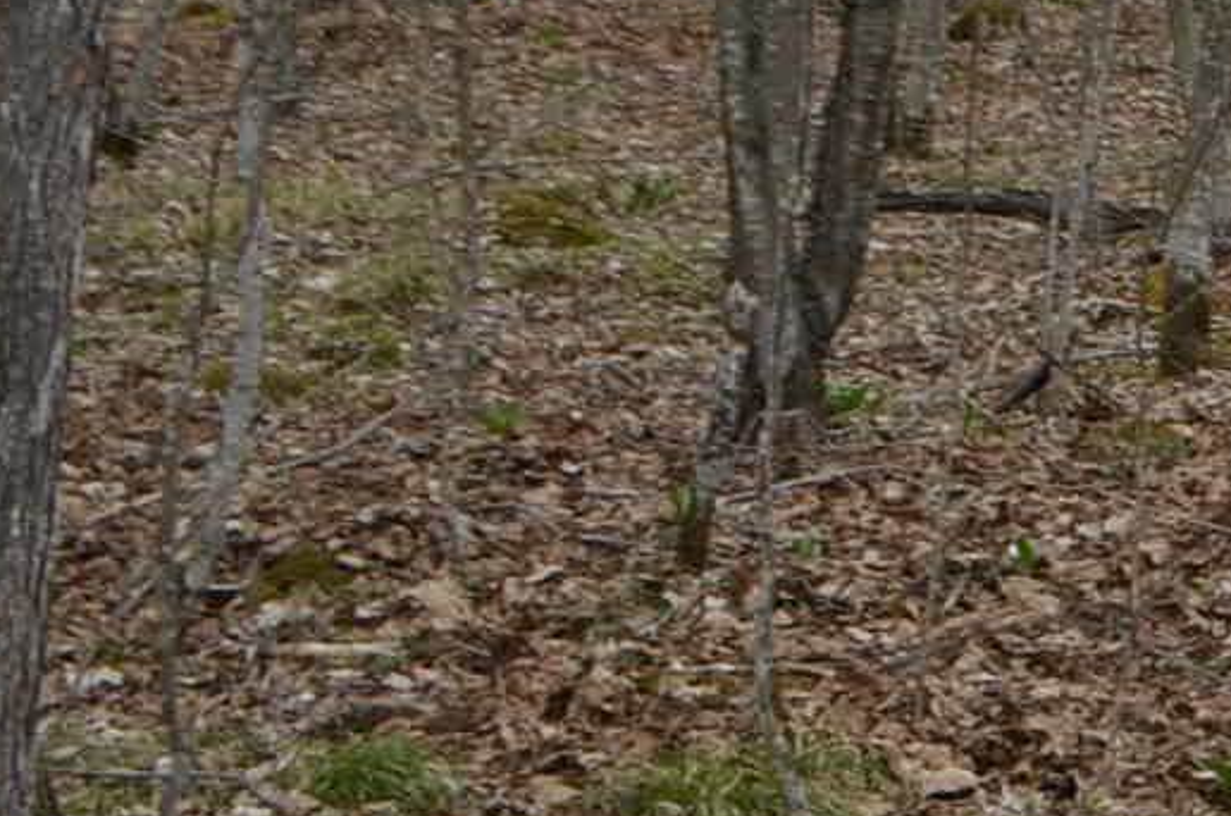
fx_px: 4403
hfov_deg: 12.9
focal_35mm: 129
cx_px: 2758
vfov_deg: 10.1
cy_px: -565
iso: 180
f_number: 8
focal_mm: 18
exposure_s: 1/250
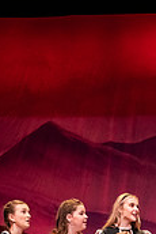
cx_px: 165
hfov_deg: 7.5
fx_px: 1187
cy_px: 177
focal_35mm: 183
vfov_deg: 11.2
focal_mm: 70
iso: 4000
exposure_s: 1/250
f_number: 3.2
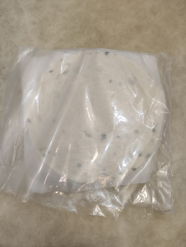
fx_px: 179
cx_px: 93
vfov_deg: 69.4
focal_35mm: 25
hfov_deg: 54.9
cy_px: 124
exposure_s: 1/33.3
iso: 396
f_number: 1.79
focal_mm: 4.71
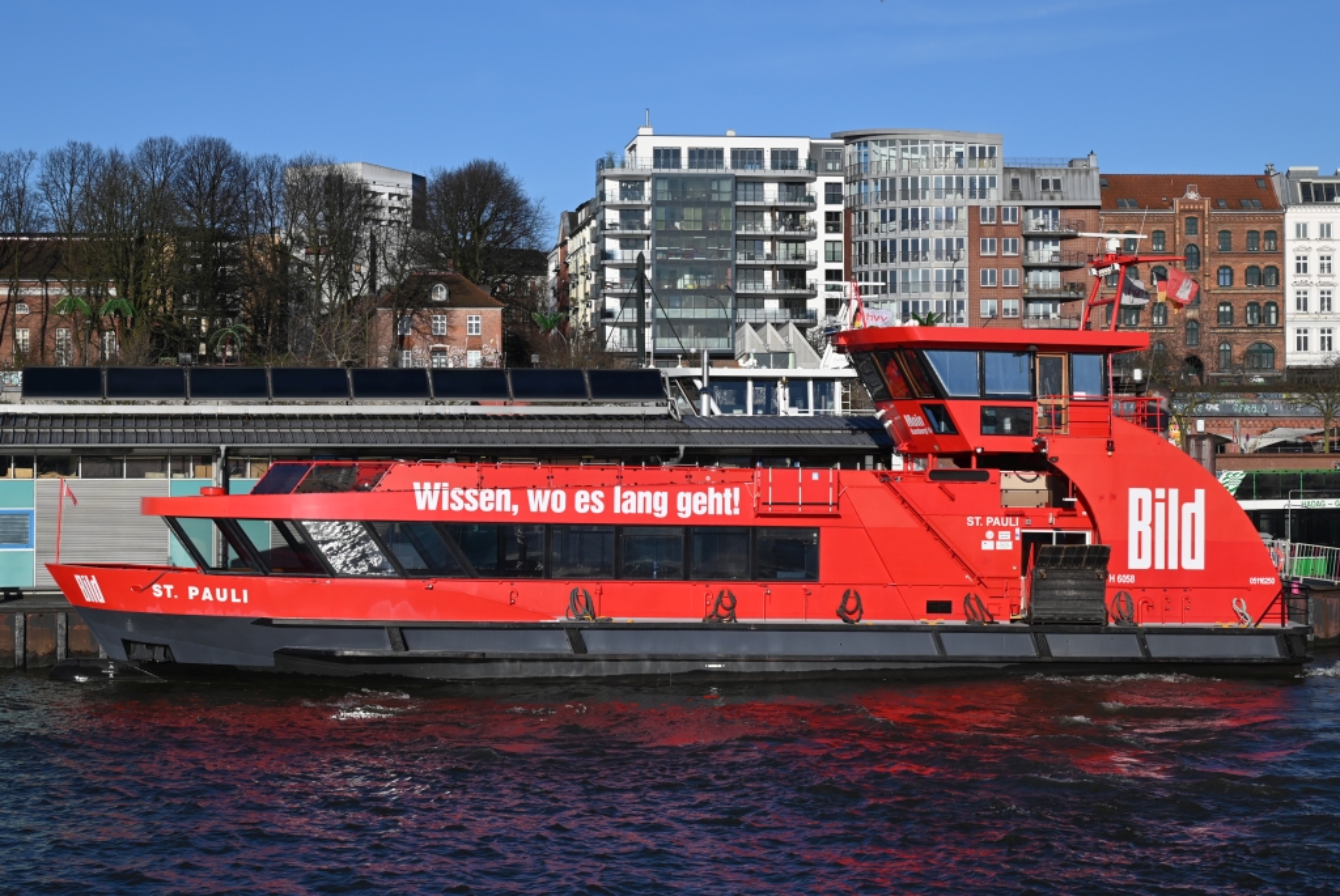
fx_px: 2422
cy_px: 448
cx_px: 670
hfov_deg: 30.9
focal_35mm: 65
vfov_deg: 21.0
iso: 100
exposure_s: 1/500
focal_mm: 65
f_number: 8
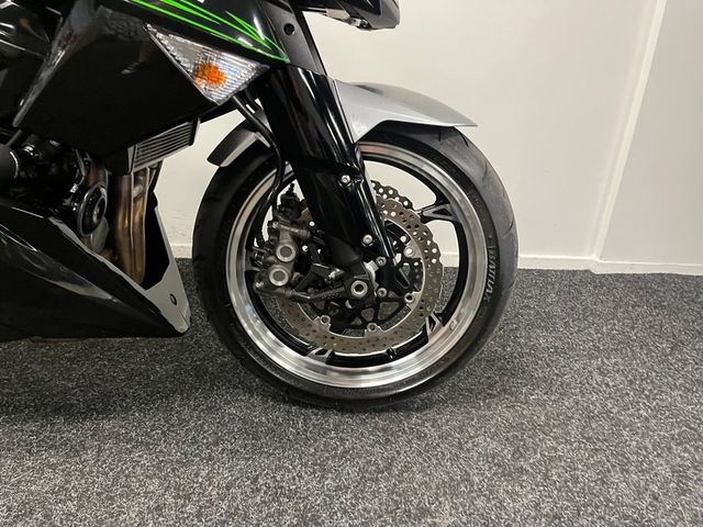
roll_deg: -3.8
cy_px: 264
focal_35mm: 26
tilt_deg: -22.6
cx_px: 352
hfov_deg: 67.3
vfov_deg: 53.1
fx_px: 528
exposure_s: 1/50
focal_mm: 5.1
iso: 250
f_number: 1.6
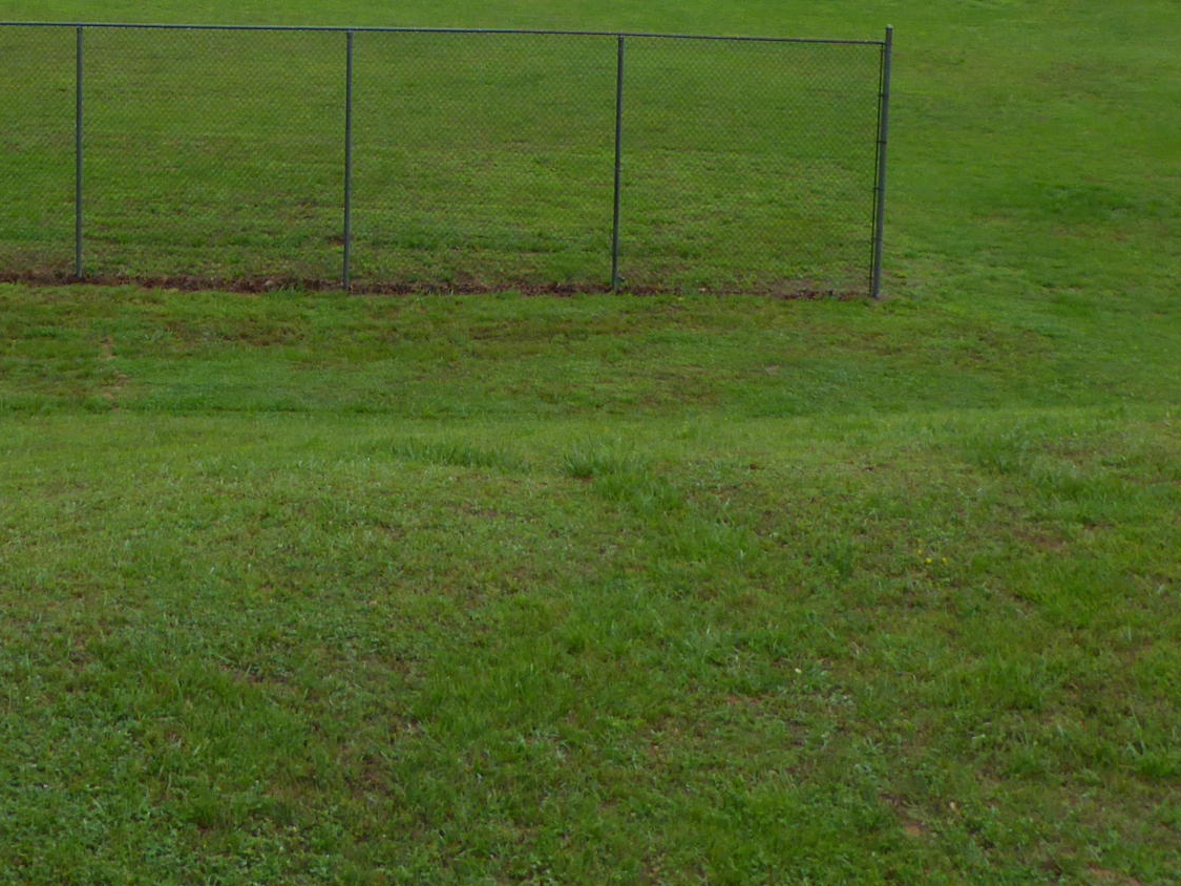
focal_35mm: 64
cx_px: 341
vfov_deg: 21.8
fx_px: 2184
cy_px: -62
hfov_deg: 29.9
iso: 100
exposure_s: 1/60
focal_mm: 4.3
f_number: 3.3
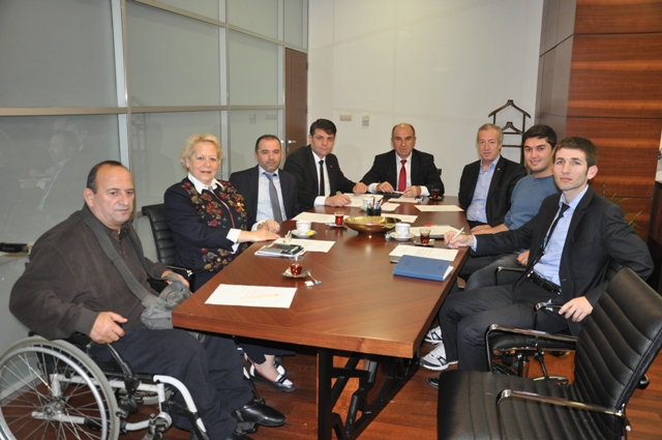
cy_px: 220
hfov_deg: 59.6
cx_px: 331
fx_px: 579
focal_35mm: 32
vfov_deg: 41.6
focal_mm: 21
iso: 800
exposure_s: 1/60
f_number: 3.8
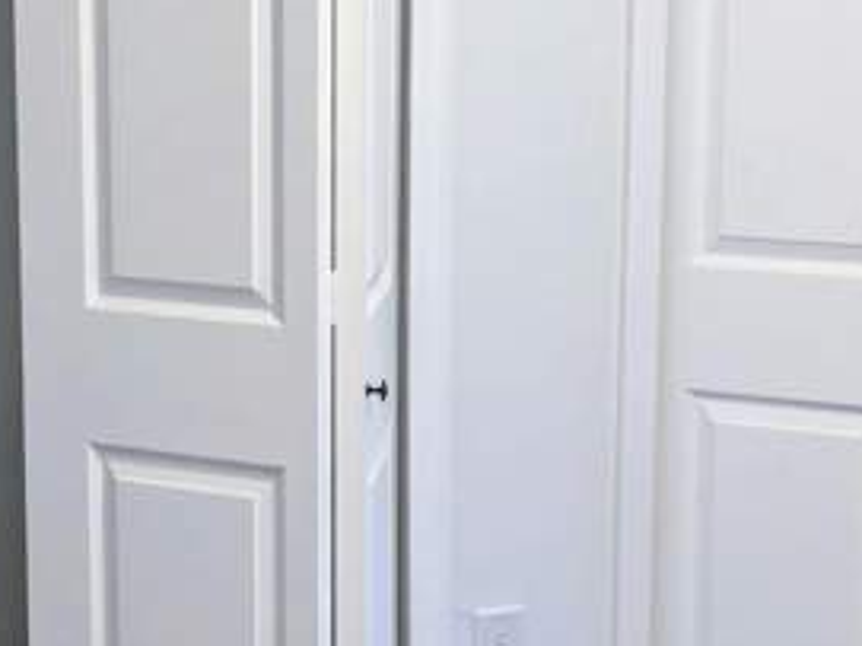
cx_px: 210
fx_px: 2165
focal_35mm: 87
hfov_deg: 22.3
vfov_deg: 16.9
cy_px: 415
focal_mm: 6.9
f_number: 1.68
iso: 855
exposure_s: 1/60
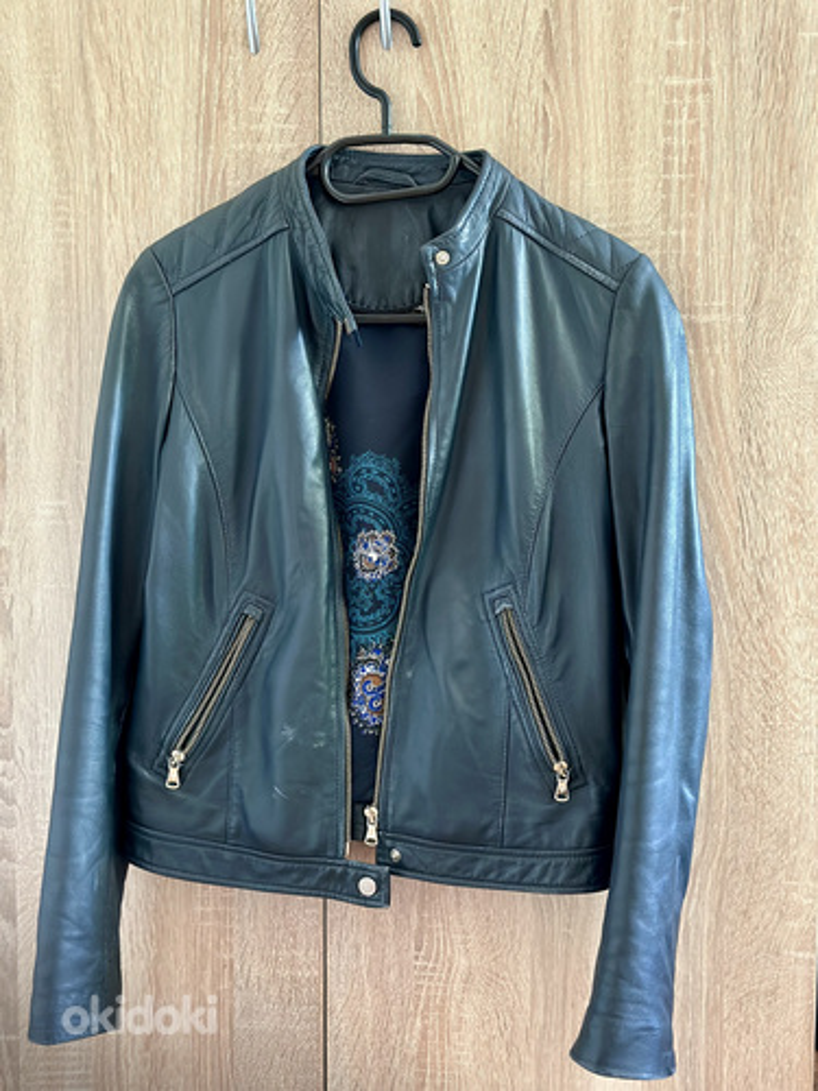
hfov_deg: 30.3
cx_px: 409
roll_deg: +0.1
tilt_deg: -7.5
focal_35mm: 48
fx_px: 1512
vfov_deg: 39.7
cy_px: 546
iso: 500
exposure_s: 1/33
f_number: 1.78
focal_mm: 6.86
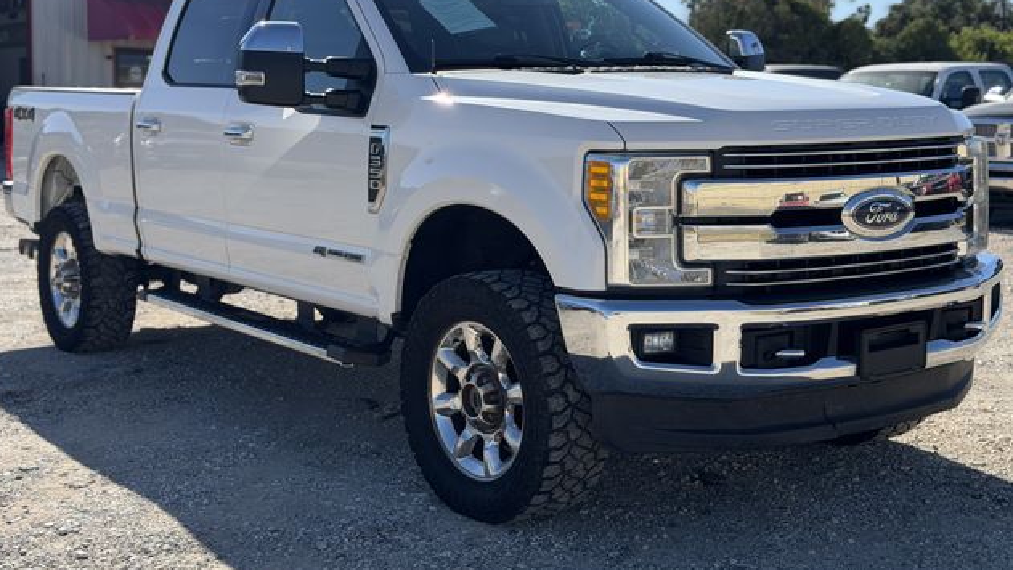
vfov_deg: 22.6
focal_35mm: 53
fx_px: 1424
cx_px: 501
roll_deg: -0.1
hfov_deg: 39.2
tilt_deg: -3.2
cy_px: 209
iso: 64
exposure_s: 1/4587
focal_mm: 6.76
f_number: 1.78
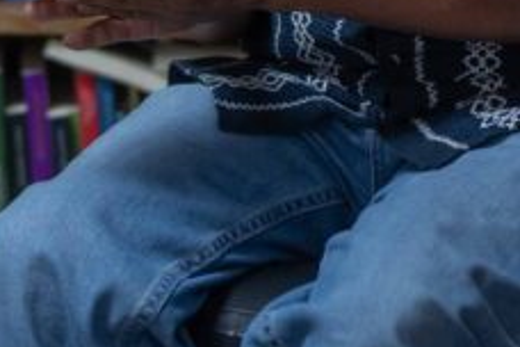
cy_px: -350
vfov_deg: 6.0
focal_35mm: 225
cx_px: 415
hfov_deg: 9.1
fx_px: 3250
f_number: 2
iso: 1600
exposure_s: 1/320
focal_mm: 50
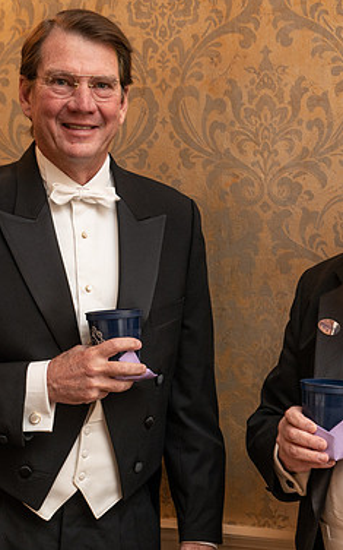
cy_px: 276
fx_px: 1316
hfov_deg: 14.8
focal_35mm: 88
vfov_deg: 23.6
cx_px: 258
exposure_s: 1/40
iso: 800
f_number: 4.5
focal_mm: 56
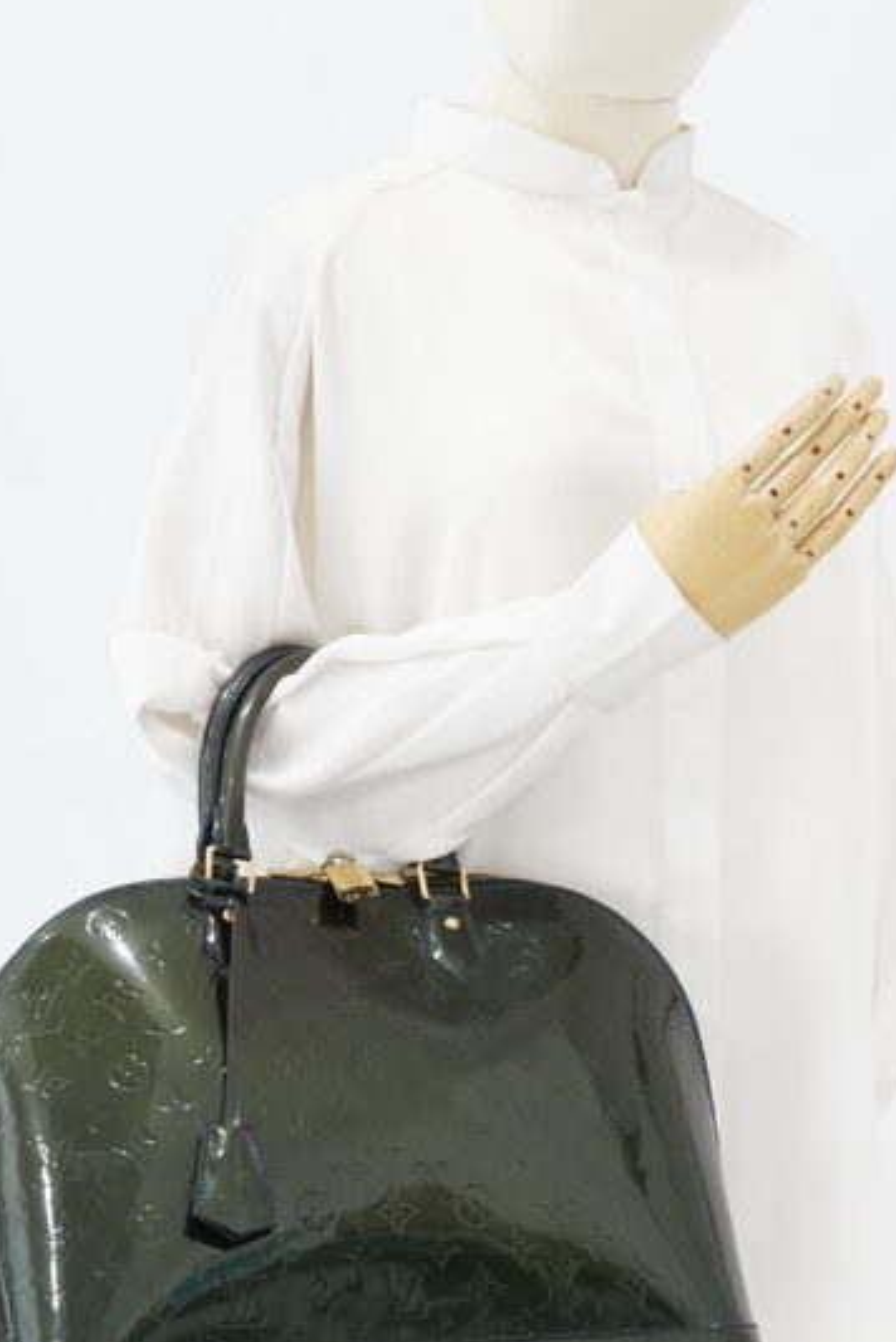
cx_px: 482
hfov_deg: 14.3
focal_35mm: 96
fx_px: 3579
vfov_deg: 21.0
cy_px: 1060
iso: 640
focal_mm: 50
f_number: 6.3
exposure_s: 1/8
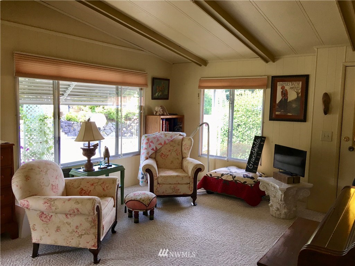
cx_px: 178
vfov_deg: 48.2
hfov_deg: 61.7
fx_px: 297
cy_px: 133
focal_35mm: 29
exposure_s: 1/40
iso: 25
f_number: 2.2
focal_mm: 4.15
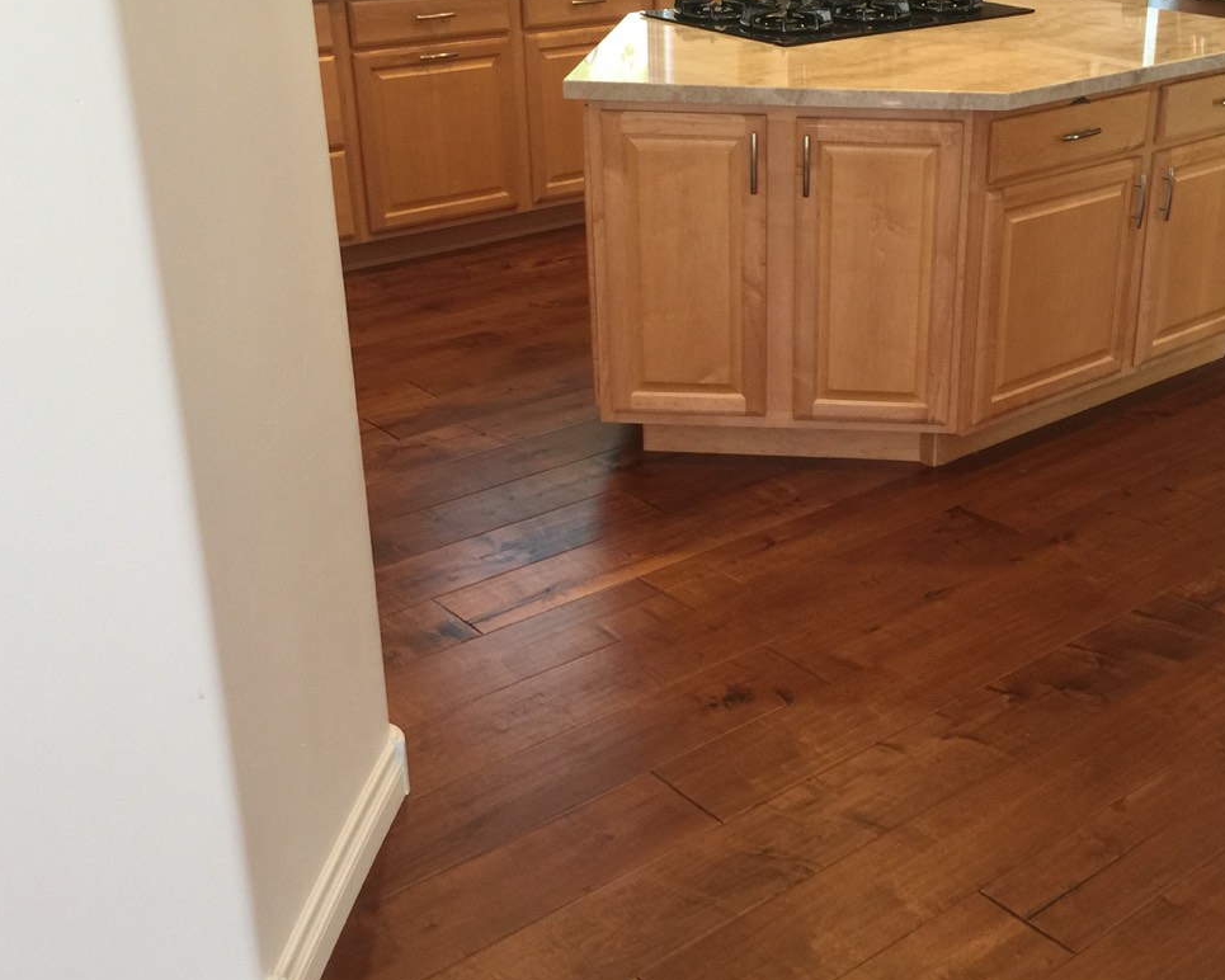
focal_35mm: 44
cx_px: 844
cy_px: 493
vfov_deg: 34.2
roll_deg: -1.5
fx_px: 1595
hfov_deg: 41.3
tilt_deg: -24.0
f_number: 2.2
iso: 40
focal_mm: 4.15
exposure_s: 1/15
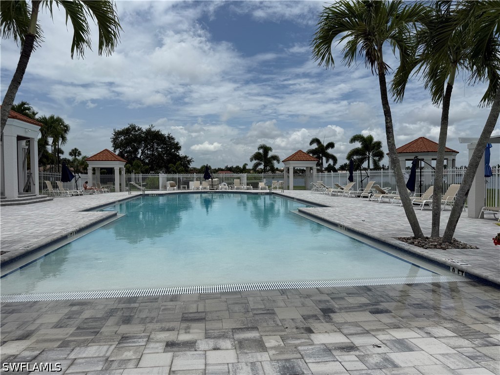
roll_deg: +0.1
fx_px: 347
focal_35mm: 24
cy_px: 188
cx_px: 250
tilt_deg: -0.6
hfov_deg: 71.6
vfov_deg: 56.8
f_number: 1.78
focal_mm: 6.76
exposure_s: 1/14286
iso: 80
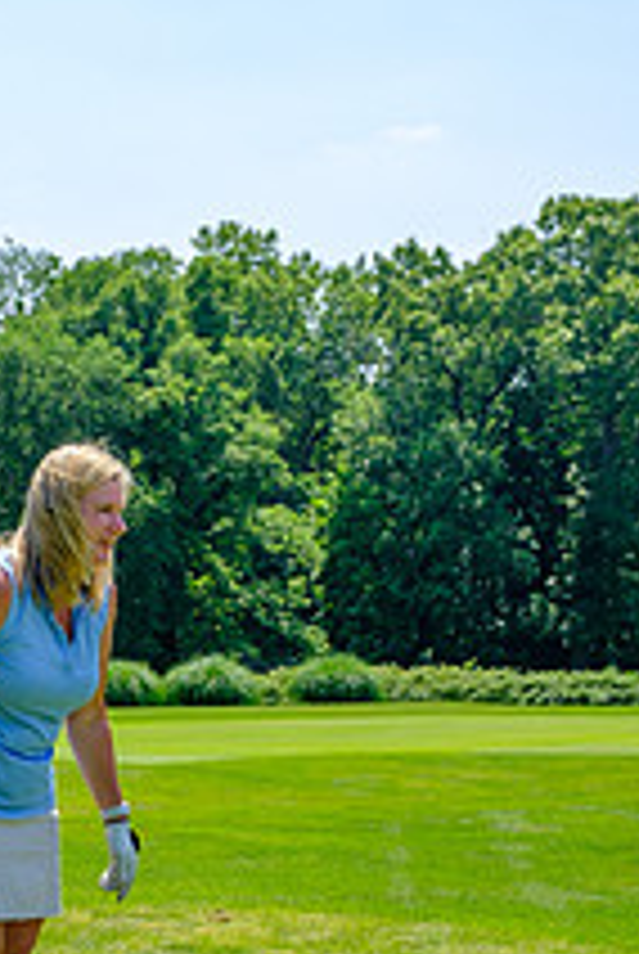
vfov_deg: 16.2
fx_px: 3317
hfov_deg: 10.9
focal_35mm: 125
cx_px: 0
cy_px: 819
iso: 200
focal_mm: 39
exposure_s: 1/250
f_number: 5.6
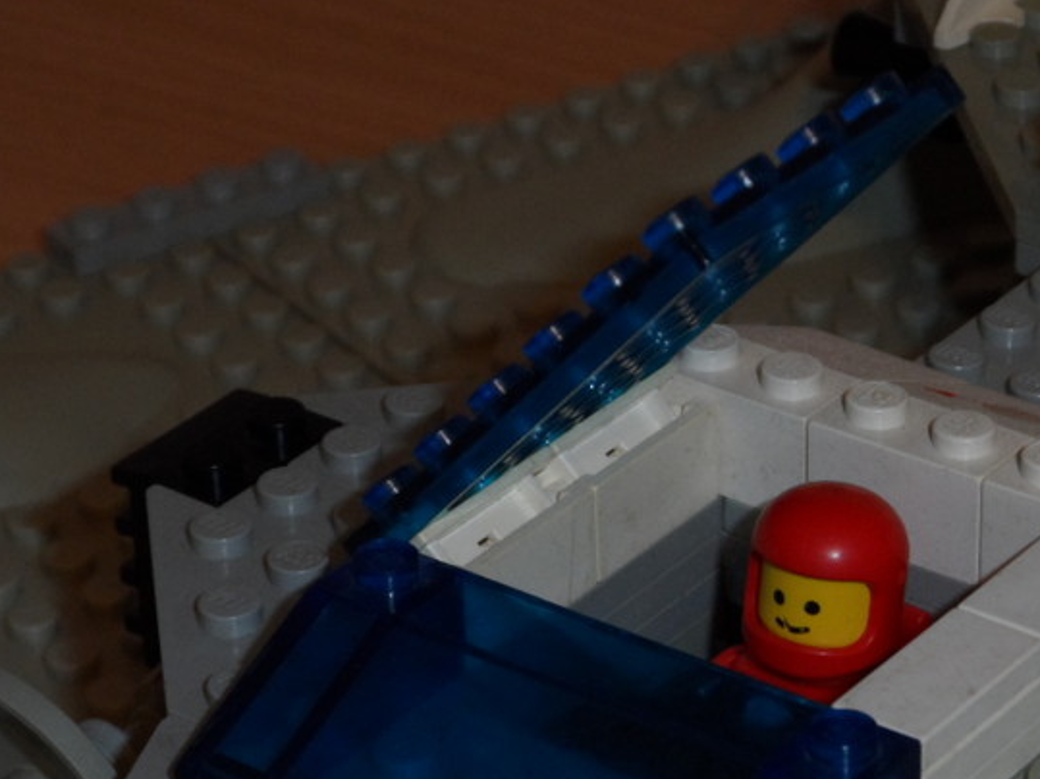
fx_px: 4415
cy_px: 556
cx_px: 816
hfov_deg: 13.4
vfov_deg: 10.1
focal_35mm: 147
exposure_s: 1/10
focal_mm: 14.3
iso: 400
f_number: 4.5
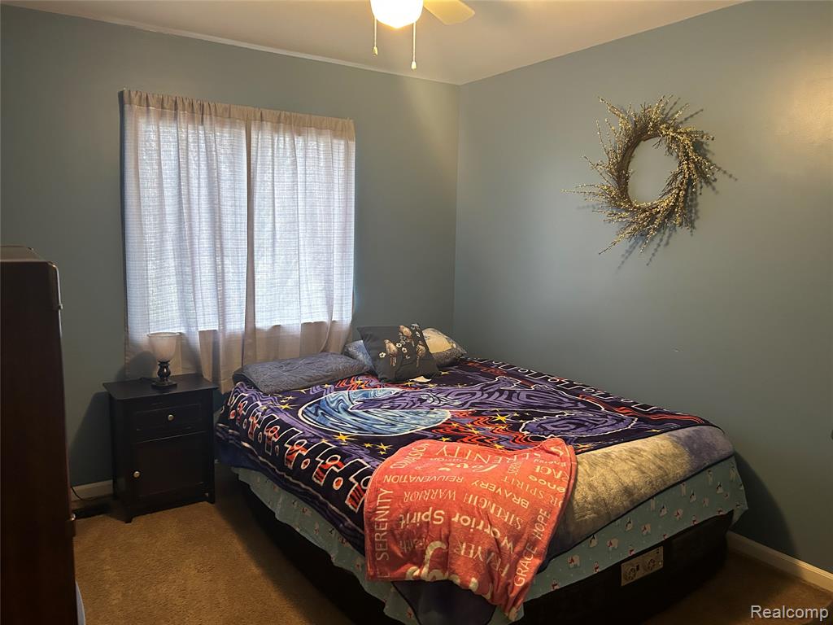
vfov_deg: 53.1
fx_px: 626
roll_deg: -1.0
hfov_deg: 67.3
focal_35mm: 26
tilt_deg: -8.9
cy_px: 312
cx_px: 416
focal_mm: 5.7
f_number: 1.5
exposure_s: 1/60
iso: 400
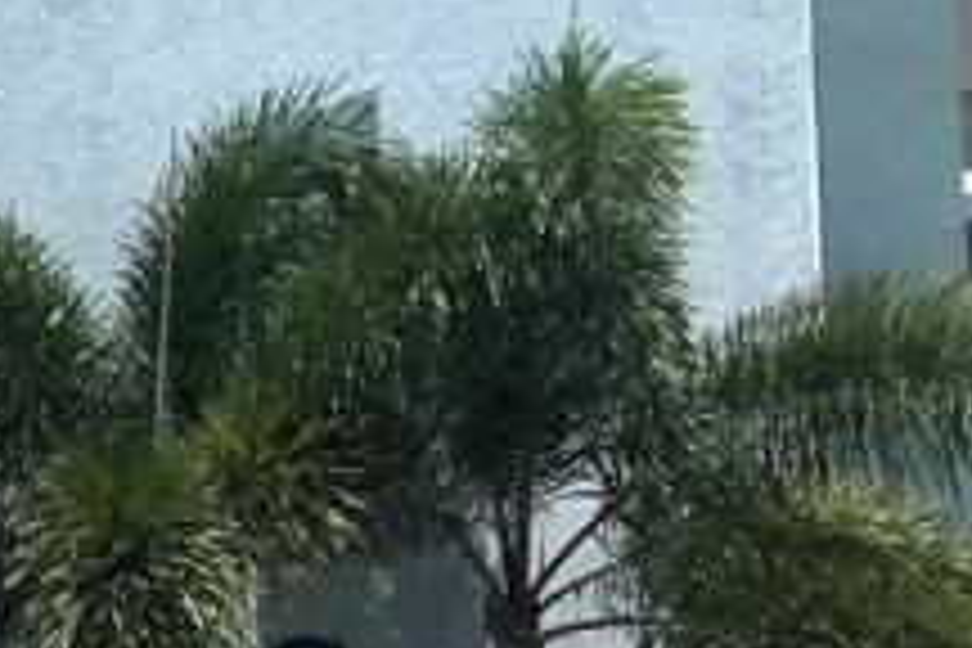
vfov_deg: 9.3
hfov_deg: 12.3
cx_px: -1112
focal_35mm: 143
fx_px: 3861
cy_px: 954
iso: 25
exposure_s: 1/2469
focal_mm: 3.3
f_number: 2.4
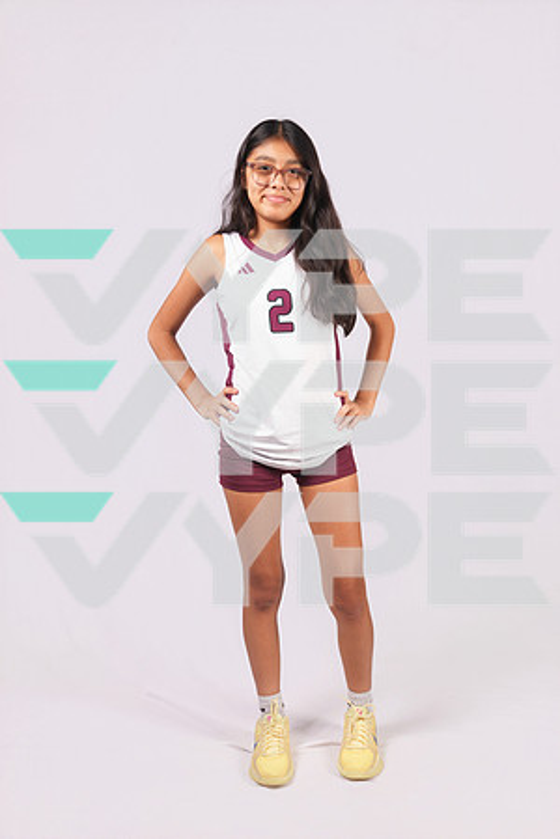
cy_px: 420
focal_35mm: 35
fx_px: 817
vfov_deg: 54.4
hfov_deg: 37.9
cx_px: 280
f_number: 5.6
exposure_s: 1/125
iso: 160
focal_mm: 35
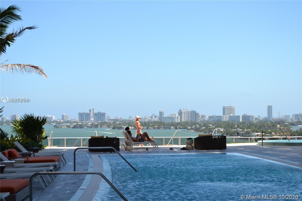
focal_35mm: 82
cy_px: 100
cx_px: 151
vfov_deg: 16.5
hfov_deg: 24.6
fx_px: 692
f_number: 7.1
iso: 100
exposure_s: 1/200
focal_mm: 55
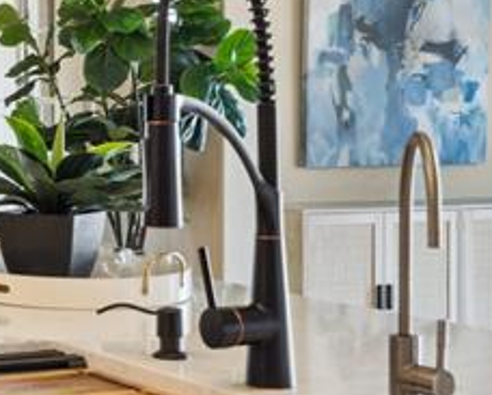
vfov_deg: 16.7
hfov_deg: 19.3
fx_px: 1341
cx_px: -134
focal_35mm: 92
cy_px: 136
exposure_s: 1/30
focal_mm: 35
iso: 1250
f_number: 11
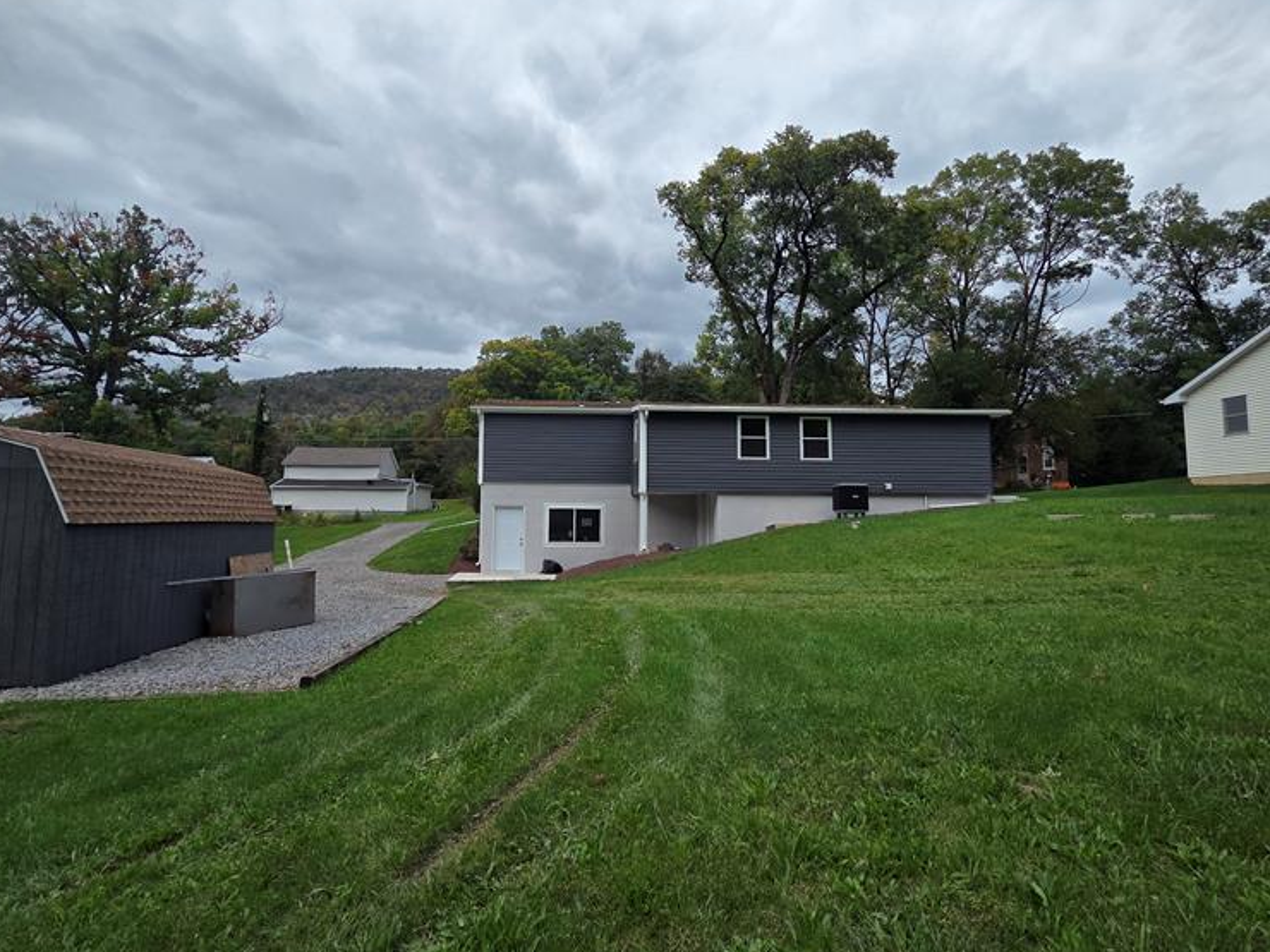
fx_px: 660
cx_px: 613
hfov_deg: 87.7
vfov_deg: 71.5
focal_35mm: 18
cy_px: 444
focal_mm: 2.2
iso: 50
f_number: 2.2
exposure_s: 1/1723
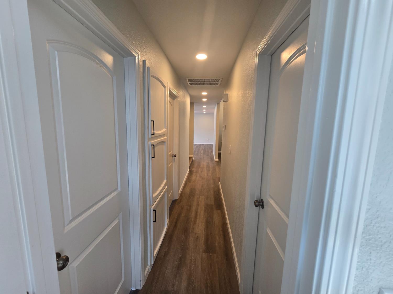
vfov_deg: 89.9
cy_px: 147
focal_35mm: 13
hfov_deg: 106.2
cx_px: 196
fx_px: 148
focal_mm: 2.2
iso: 100
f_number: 2.2
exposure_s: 1/60
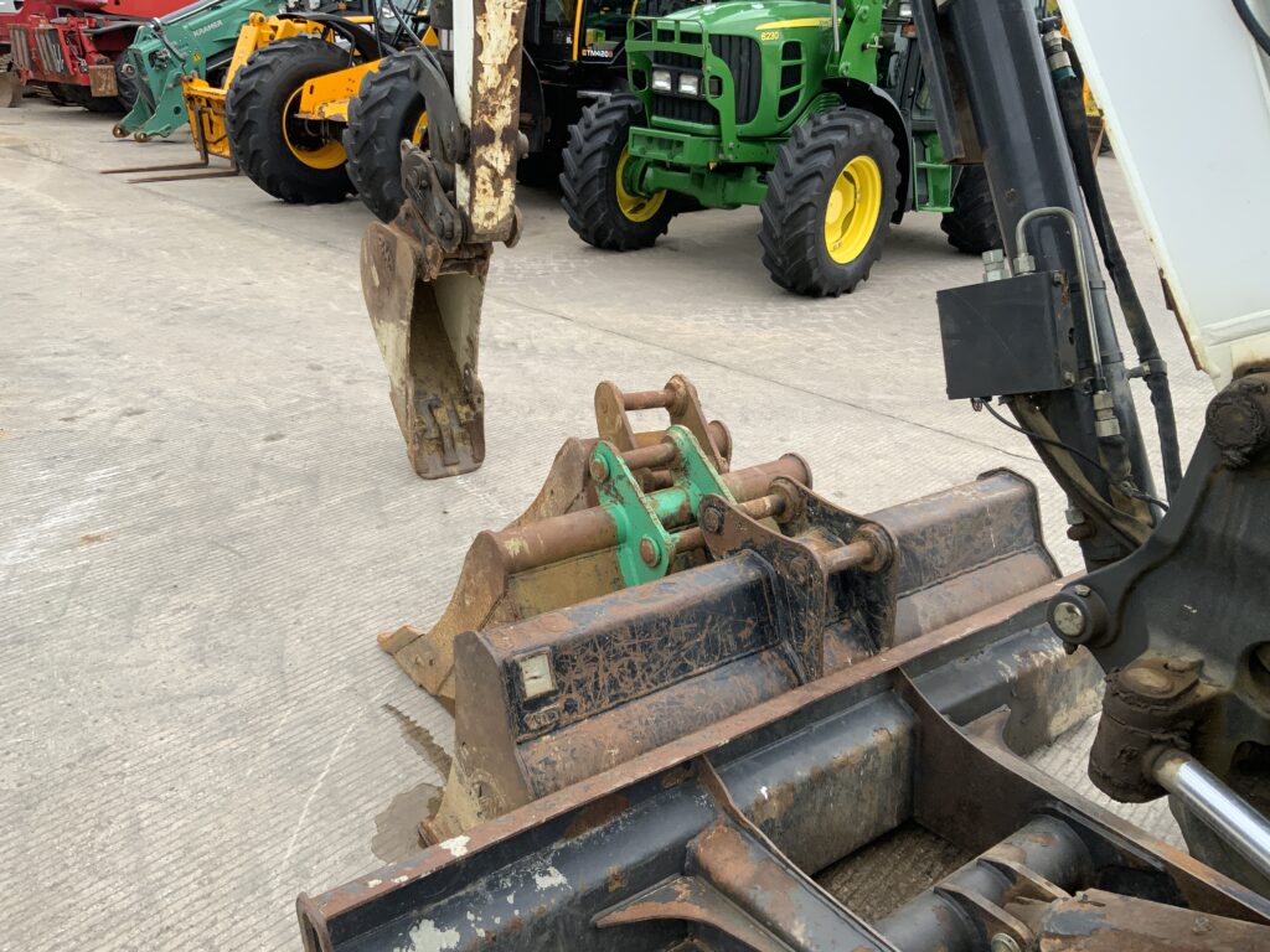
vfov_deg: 48.2
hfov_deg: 61.7
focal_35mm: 29
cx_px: 635
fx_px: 1064
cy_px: 476
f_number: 1.8
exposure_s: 1/728
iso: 16
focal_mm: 3
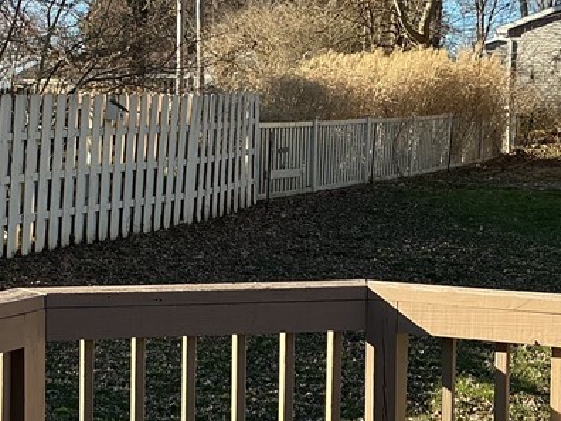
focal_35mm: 75
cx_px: 164
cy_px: 269
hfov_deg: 25.8
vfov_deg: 19.6
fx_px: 1215
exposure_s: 1/457
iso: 25
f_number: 1.8
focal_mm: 3
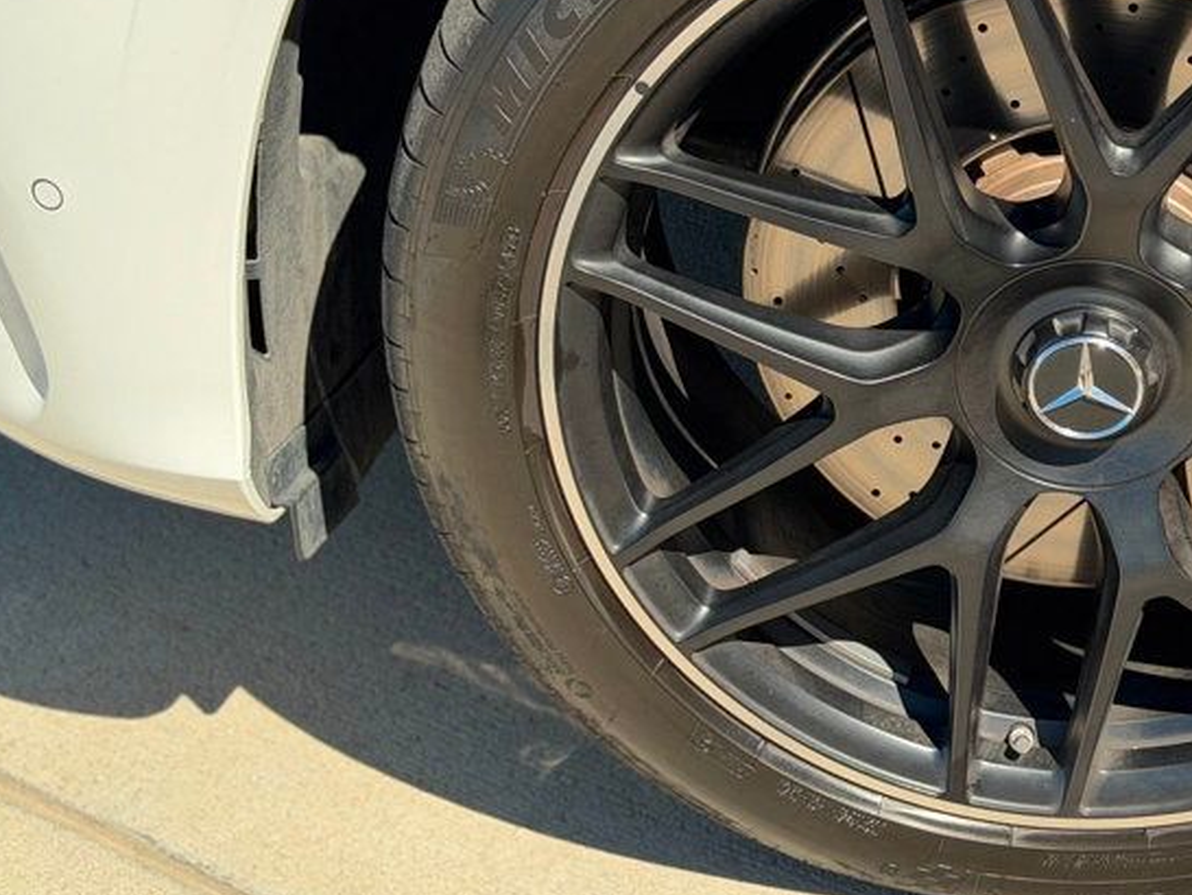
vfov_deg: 16.3
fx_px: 3101
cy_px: 212
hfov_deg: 21.3
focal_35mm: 90
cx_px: 1092
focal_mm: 6.76
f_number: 1.78
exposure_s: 1/733
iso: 100
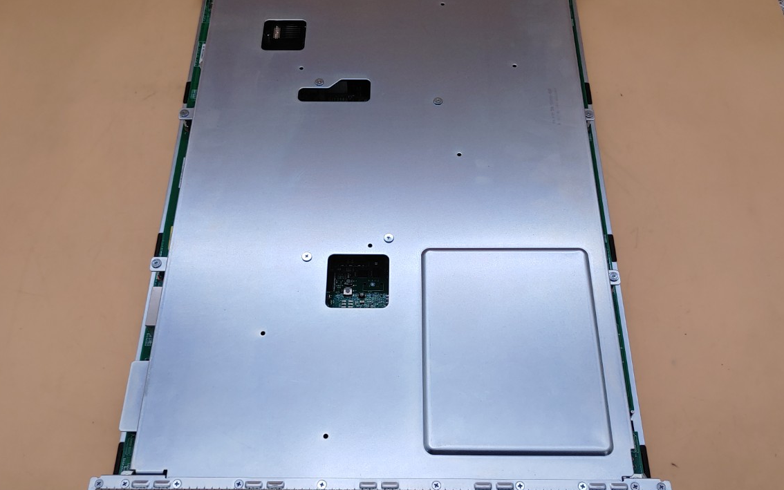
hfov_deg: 55.3
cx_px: 389
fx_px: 748
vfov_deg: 36.2
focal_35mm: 35
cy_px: 284
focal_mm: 4.36
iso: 50
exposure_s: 1/340
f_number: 1.8
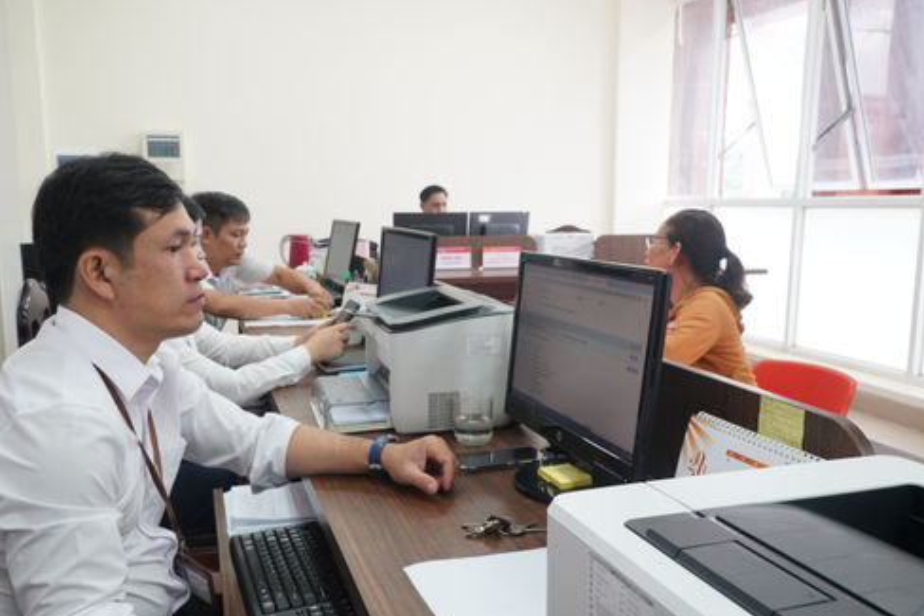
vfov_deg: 41.6
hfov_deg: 59.3
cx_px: 420
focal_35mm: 32
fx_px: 810
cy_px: 334
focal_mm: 19
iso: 1000
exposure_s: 1/50
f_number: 8
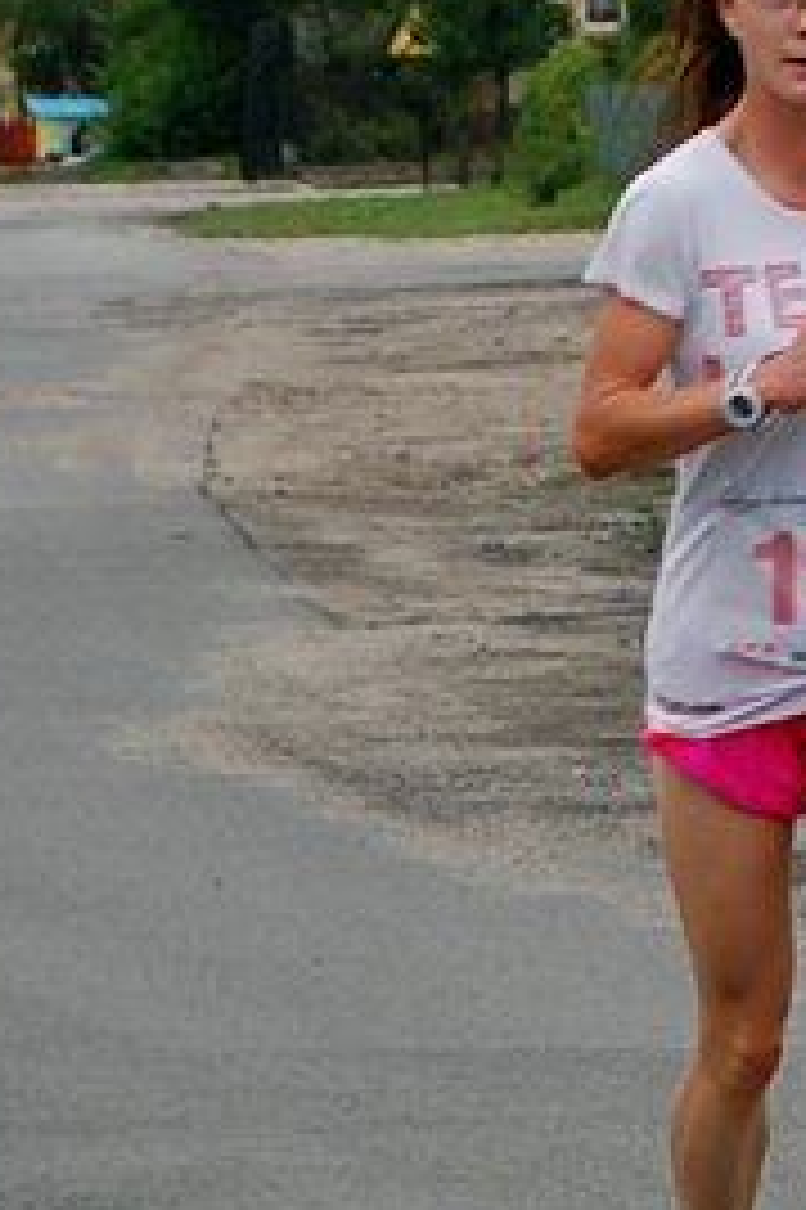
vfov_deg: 11.1
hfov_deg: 7.4
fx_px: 6191
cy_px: 279
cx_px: 471
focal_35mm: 184
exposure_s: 1/200
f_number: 7.1
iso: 200
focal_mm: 55
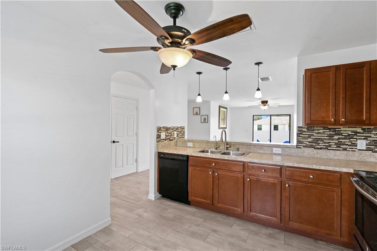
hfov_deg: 96.8
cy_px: 126
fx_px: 167
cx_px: 188
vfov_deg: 73.7
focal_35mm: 16
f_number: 8
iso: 400
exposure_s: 1/40
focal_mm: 16
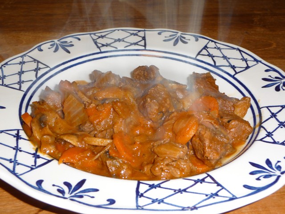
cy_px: 107
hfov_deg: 39.7
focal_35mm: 48
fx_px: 395
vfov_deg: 30.3
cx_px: 142
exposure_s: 1/30
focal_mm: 8
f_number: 4.2
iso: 100
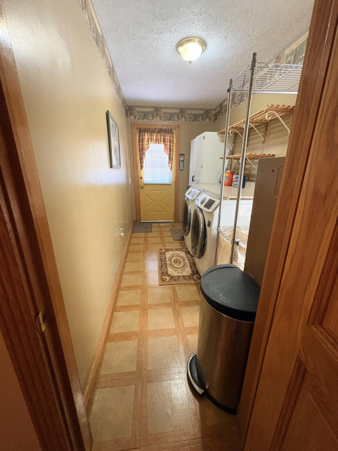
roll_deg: -0.4
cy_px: 226
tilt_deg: -17.2
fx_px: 182
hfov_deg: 85.7
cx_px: 169
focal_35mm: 14
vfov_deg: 102.1
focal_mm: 2.22
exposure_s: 1/60
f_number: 2.2
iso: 640
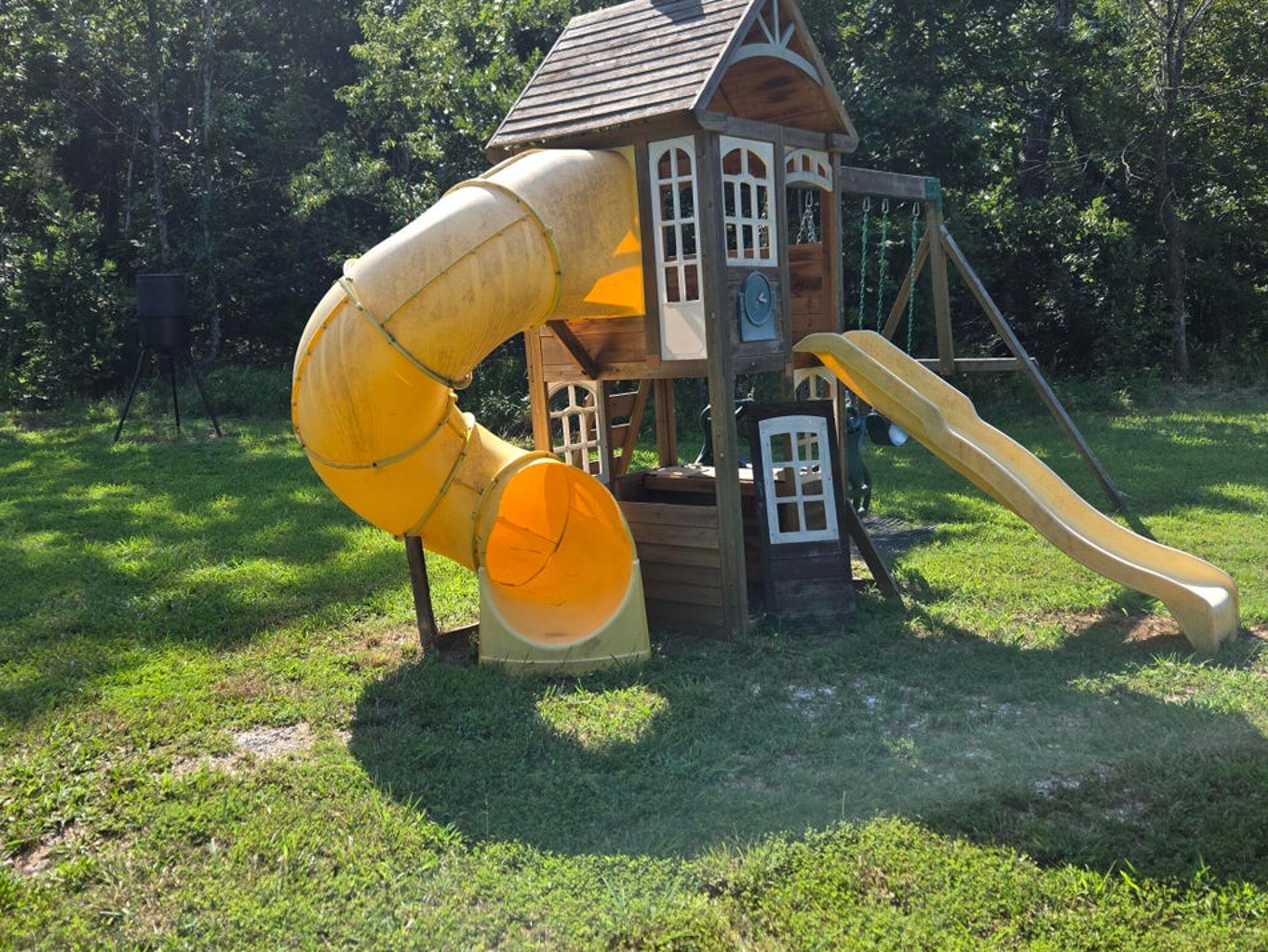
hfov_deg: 55.3
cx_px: 602
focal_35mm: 33
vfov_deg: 43.0
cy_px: 480
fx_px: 1209
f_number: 1.8
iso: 80
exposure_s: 1/2643
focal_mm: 5.4
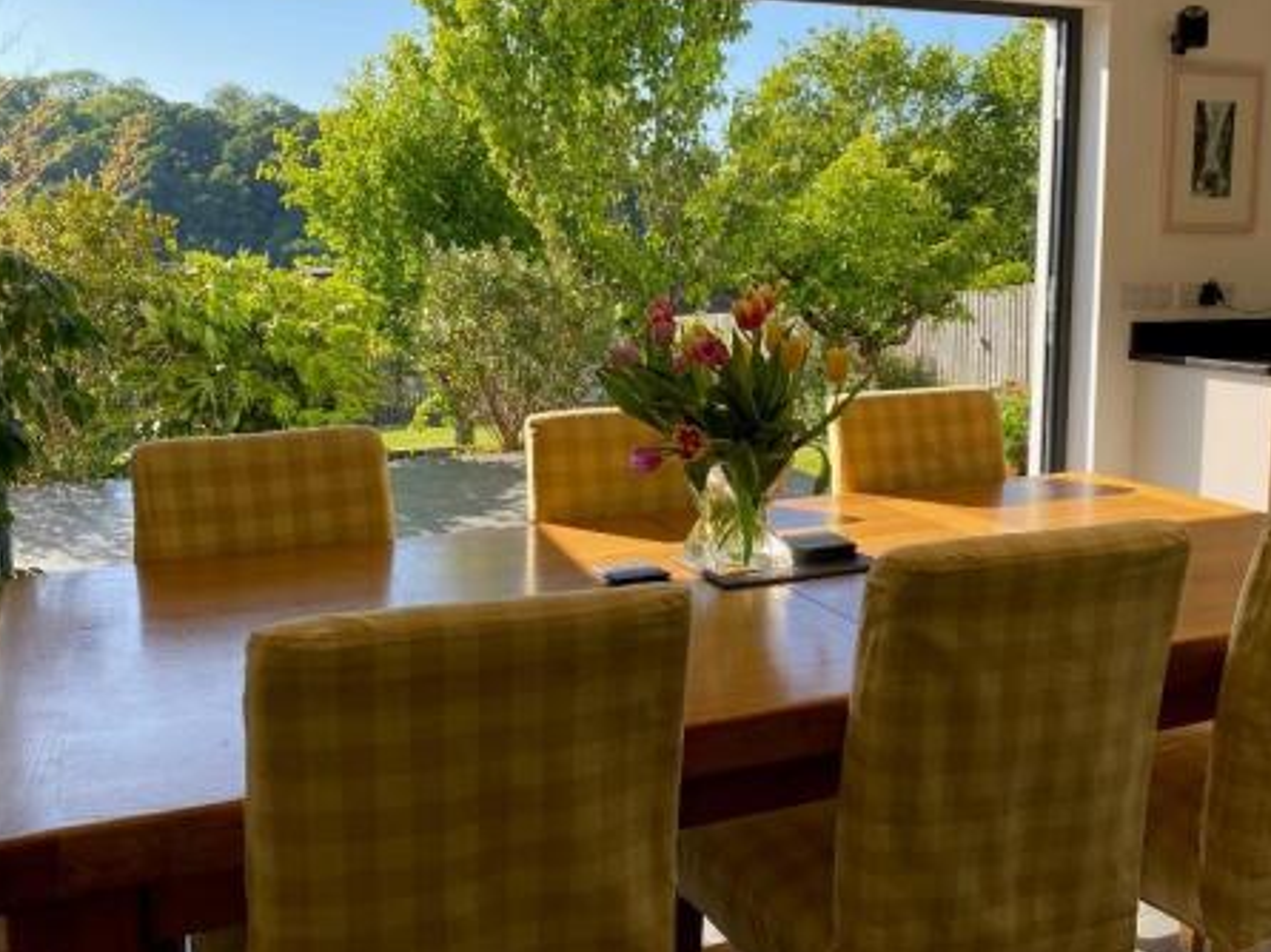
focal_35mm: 34
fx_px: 1248
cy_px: 403
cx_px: 648
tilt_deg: -7.5
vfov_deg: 41.6
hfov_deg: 54.0
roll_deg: +0.5
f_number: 1.8
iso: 32
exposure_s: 1/651
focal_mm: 4.25
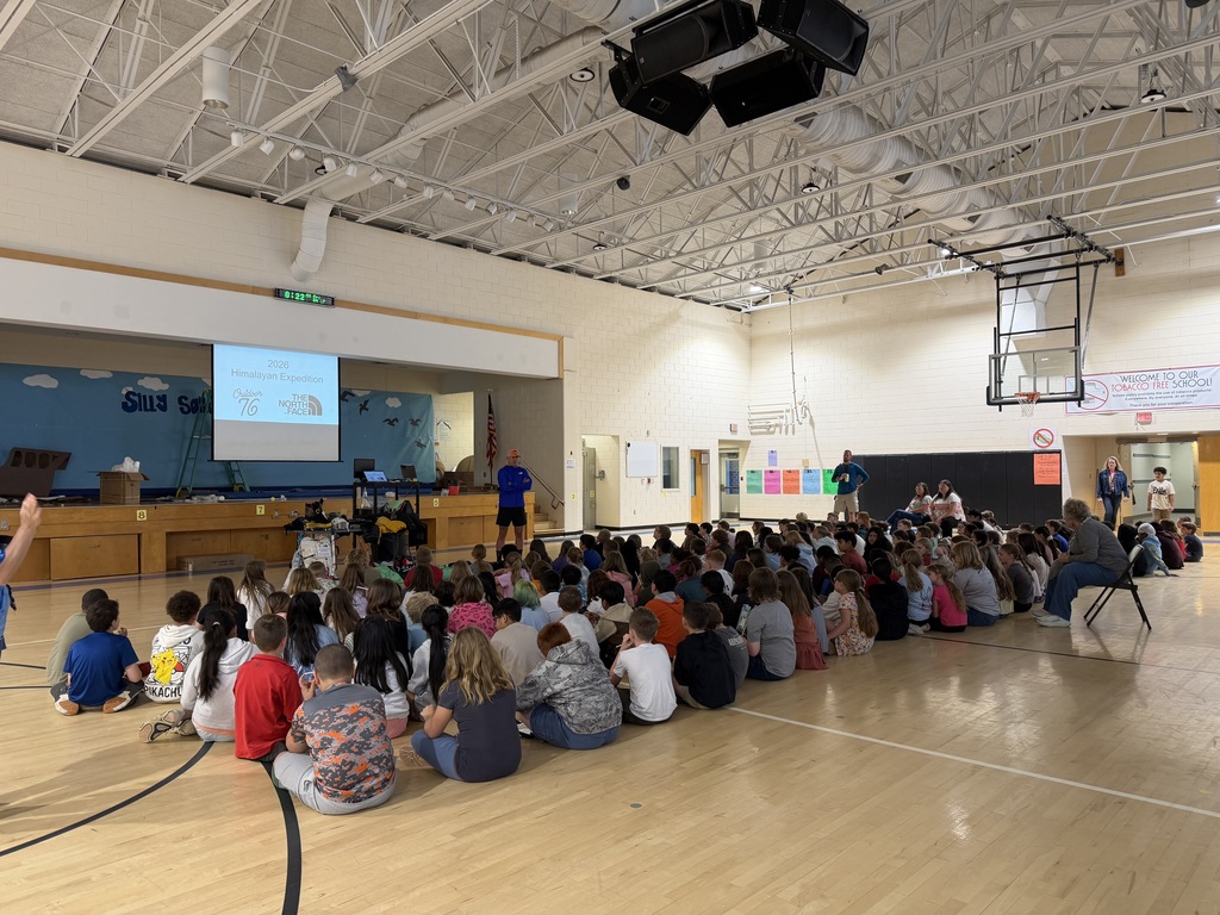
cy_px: 458
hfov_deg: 71.6
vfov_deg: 56.8
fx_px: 846
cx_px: 610
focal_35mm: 24
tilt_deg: +1.3
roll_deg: +0.9
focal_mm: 6.76
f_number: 1.78
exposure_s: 1/60
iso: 100
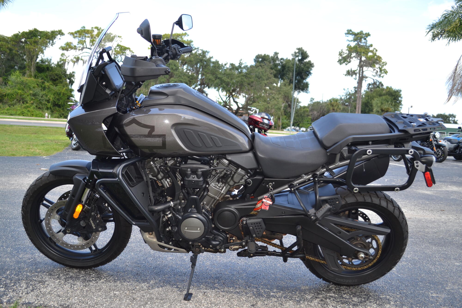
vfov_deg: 40.0
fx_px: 423
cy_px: 154
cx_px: 231
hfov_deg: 57.2
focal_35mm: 33
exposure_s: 1/200
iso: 100
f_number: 4.5
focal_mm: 22
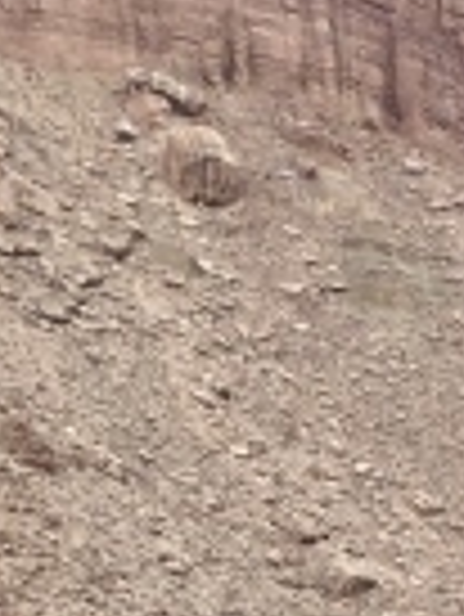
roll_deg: -0.8
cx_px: 1185
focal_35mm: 162
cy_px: 1810
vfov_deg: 9.6
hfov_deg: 8.3
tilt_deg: -10.4
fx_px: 2891
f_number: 1.8
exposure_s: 1/279
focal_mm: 4.25
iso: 32
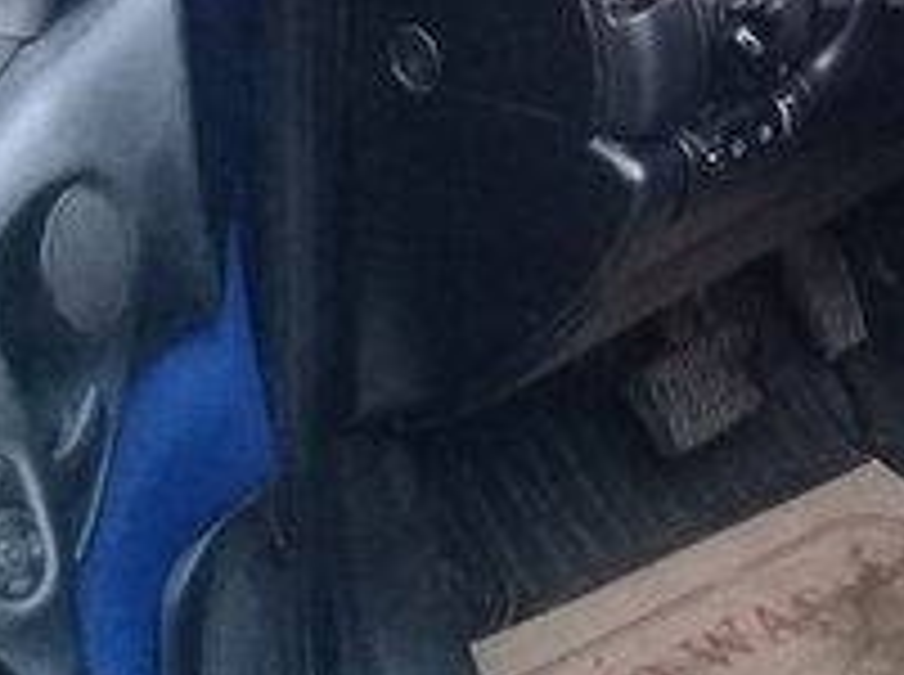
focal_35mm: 102
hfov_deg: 18.5
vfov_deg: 14.2
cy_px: -61
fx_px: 2659
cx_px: 1030
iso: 160
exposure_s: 1/25
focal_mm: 3.3
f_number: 2.2
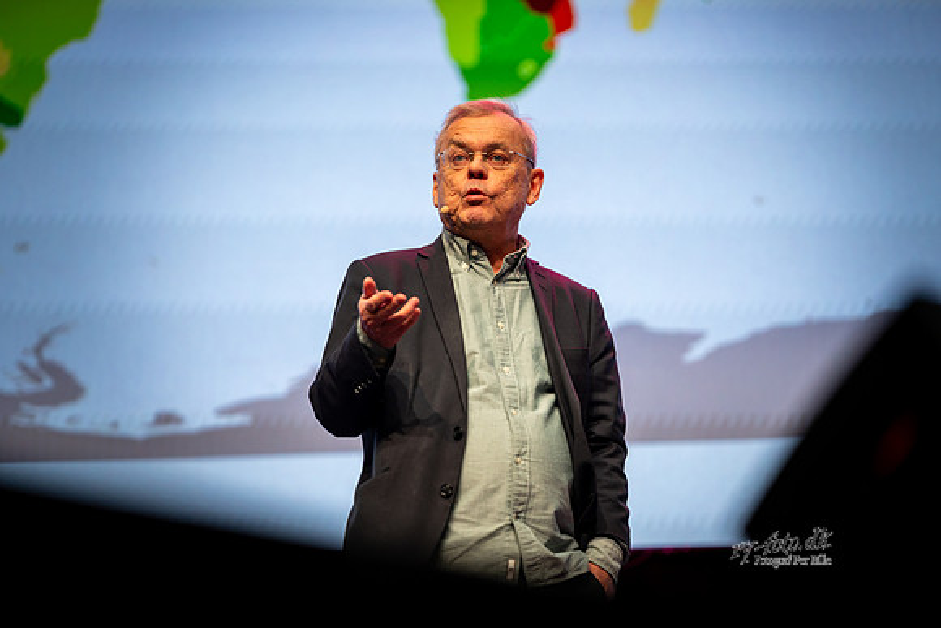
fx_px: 3529
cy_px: 314
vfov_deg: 10.2
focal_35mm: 135
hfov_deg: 15.2
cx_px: 470
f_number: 1.8
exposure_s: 1/200
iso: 200
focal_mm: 135
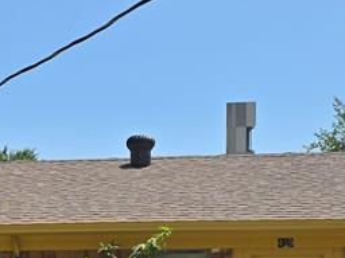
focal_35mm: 92
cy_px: 300
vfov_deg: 15.5
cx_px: -11
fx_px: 917
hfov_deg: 20.5
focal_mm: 6.3
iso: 12
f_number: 1.7
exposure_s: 1/818
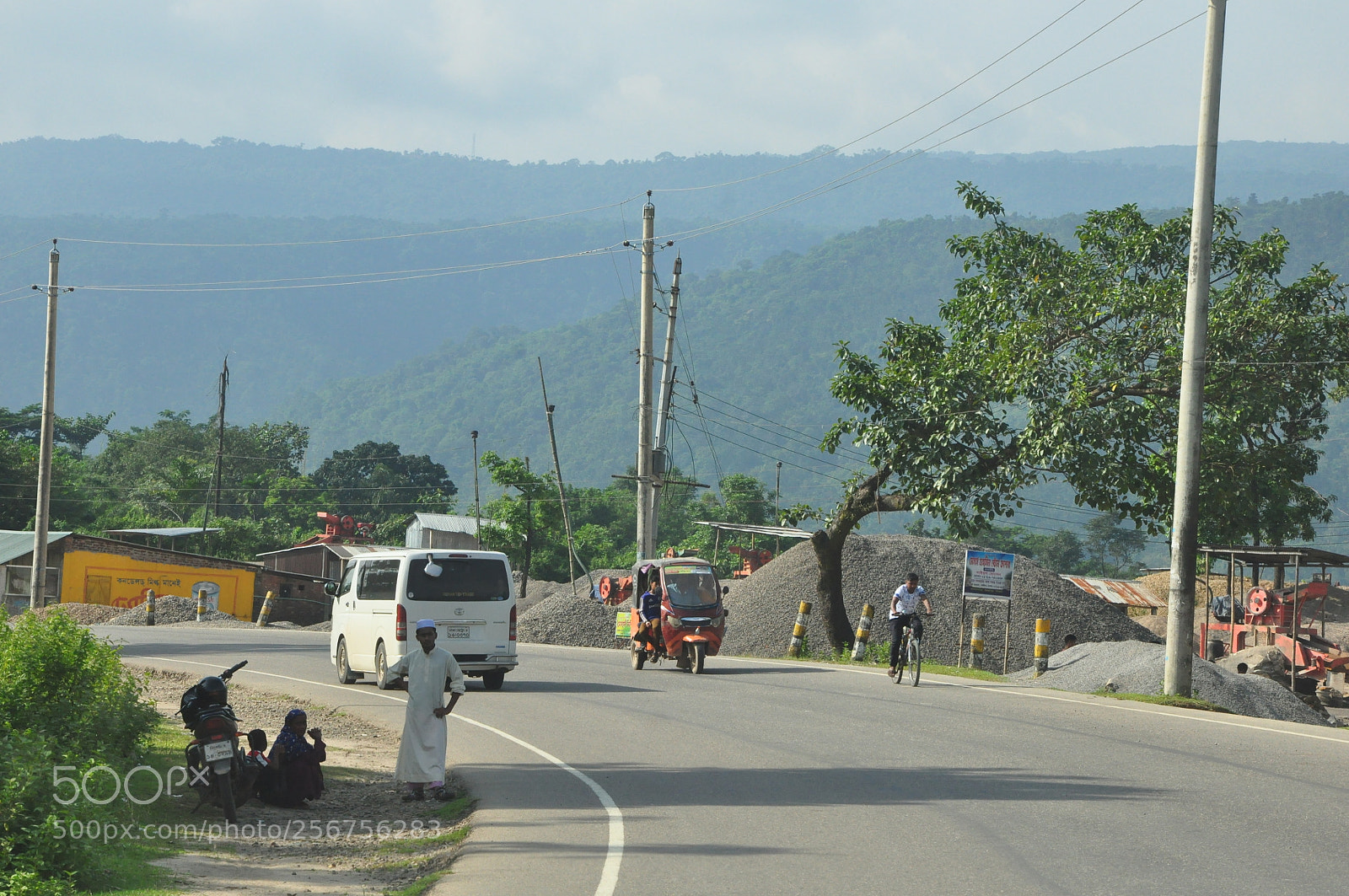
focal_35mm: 112
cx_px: 674
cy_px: 448
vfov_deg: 12.1
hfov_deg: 18.2
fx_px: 4211
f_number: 13
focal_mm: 75
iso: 800
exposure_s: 1/800
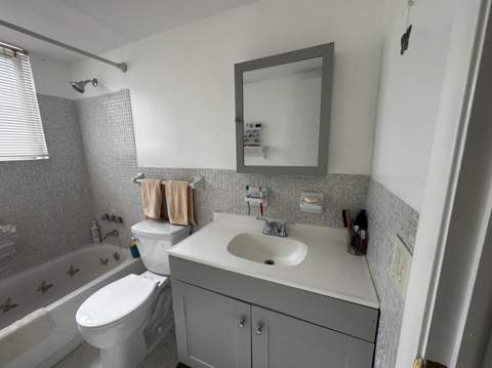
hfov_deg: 102.1
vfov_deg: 85.6
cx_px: 246
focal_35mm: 14
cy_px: 184
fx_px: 199
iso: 40
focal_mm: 2.22
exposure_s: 1/143
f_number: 2.2
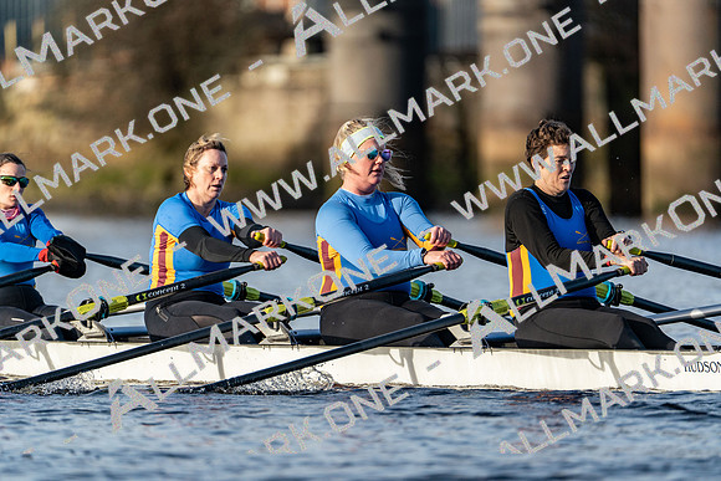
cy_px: 240
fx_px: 12019
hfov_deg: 3.4
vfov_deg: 2.3
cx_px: 360
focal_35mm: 600
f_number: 6.3
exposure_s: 1/2000
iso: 800
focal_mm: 600
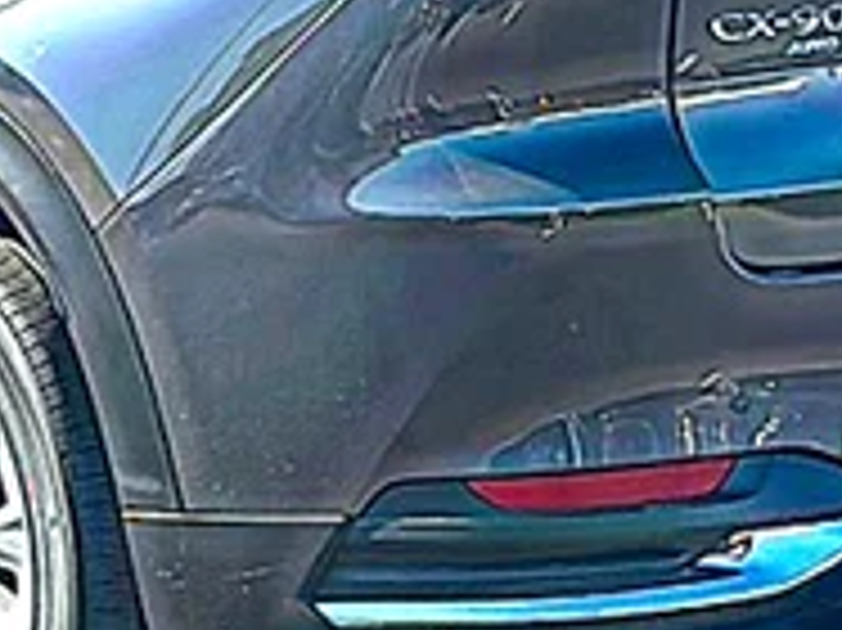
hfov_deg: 14.5
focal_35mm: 135
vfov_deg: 10.9
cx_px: 180
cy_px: 88
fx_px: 3282
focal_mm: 6.86
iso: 80
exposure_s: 1/3077
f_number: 1.78
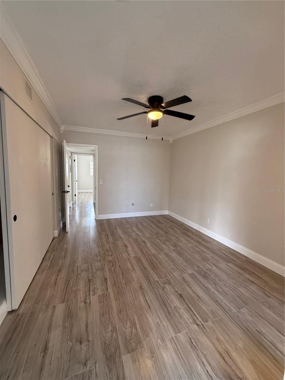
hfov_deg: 85.7
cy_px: 190
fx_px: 154
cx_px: 142
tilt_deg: -7.5
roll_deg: -2.1
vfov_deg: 102.1
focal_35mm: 14
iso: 500
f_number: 2.2
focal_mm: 2.22
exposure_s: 1/120
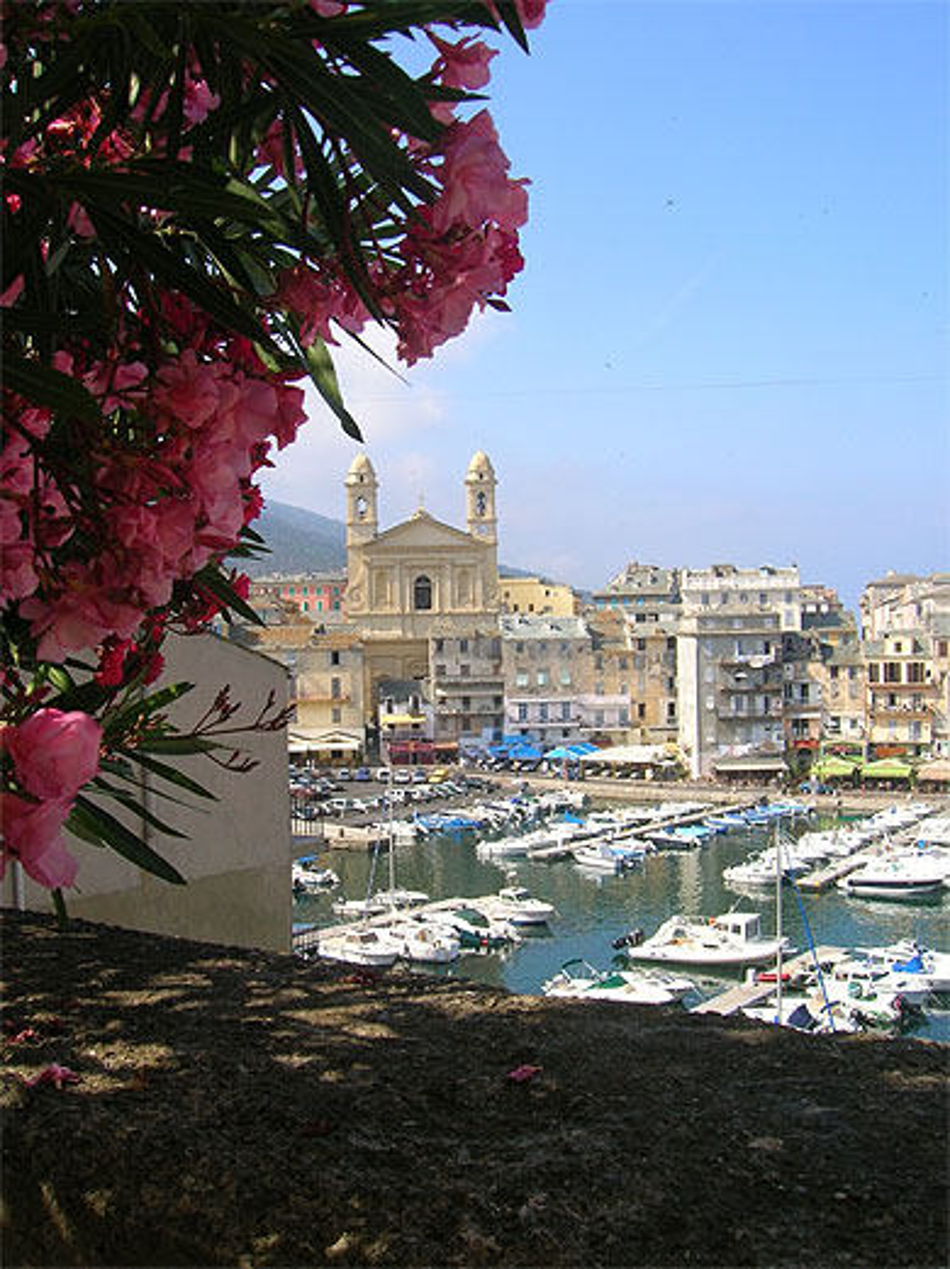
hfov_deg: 41.7
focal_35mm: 34
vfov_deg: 54.0
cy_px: 634
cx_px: 475
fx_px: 1246
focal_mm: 5.7
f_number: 4.9
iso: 50
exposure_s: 1/273
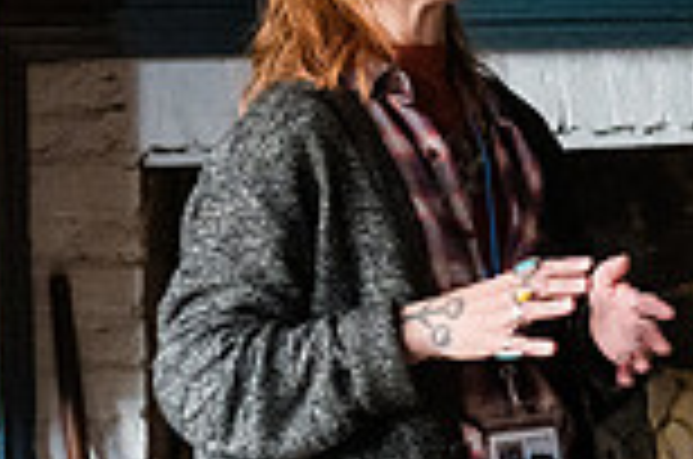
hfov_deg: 15.5
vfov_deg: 10.3
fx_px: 2536
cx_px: 450
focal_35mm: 132
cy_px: 202
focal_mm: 35
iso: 12800
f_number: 2.8
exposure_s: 1/320
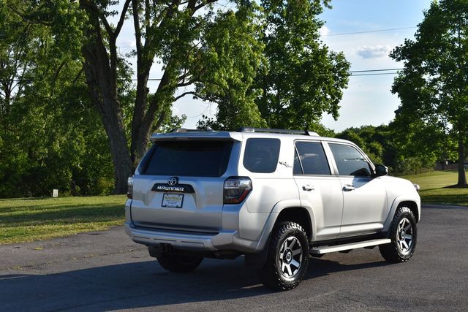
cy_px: 156
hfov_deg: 33.4
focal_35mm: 60
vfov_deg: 22.6
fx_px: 780
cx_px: 234
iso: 100
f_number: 8
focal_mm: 40
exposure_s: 1/250
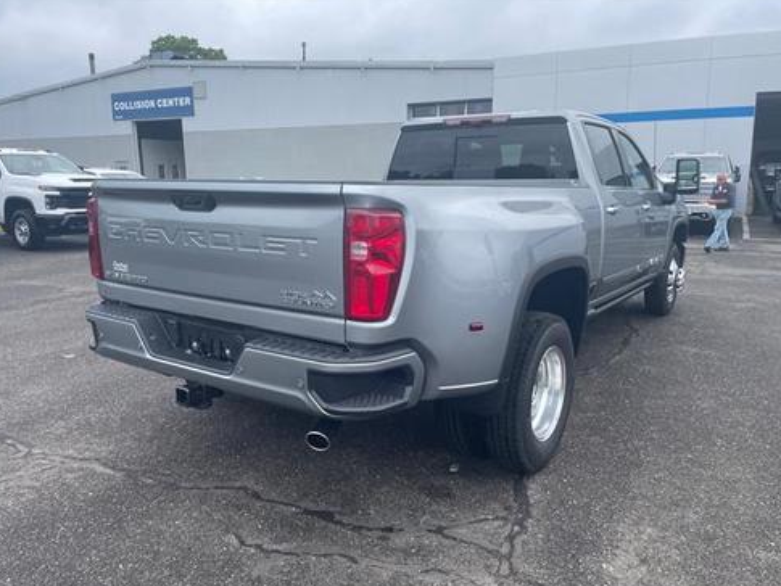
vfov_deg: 51.4
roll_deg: +0.4
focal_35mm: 27
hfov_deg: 65.3
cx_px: 388
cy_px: 295
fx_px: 609
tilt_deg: -12.0
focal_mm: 4.2
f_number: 1.6
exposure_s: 1/678
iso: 32
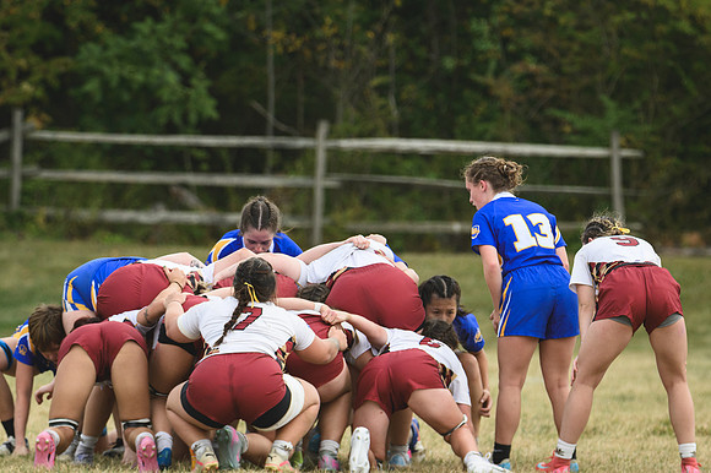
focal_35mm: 628
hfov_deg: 3.3
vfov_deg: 2.2
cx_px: 388
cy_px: 217
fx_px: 12398
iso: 360
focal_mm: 380
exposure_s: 1/1000
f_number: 6
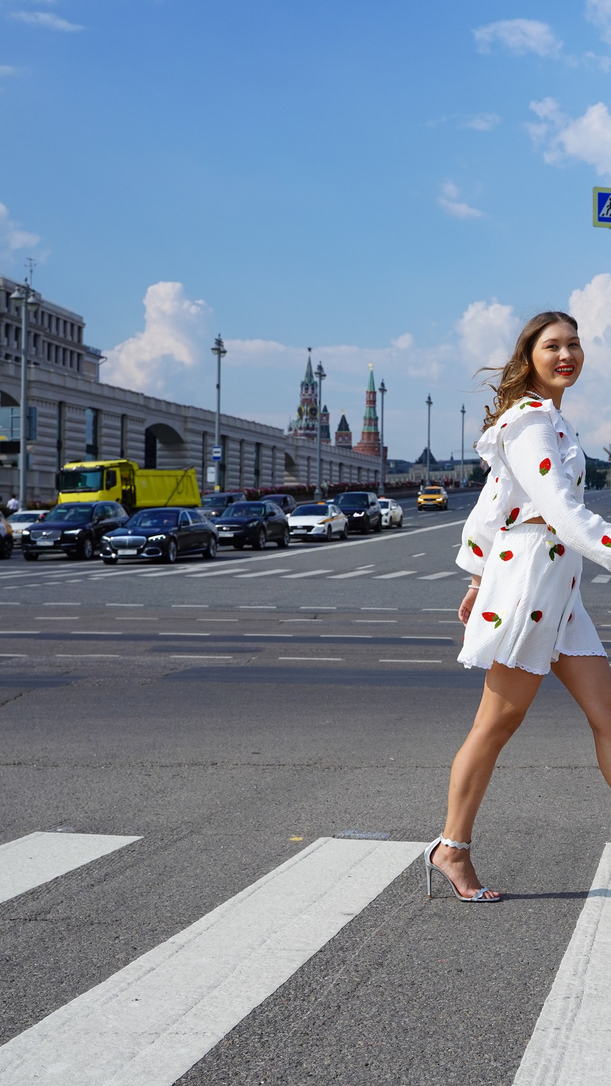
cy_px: 546
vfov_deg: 40.6
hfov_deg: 22.9
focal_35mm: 51
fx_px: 1469
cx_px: 543
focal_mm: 32
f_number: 6.3
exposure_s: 1/1600
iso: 320
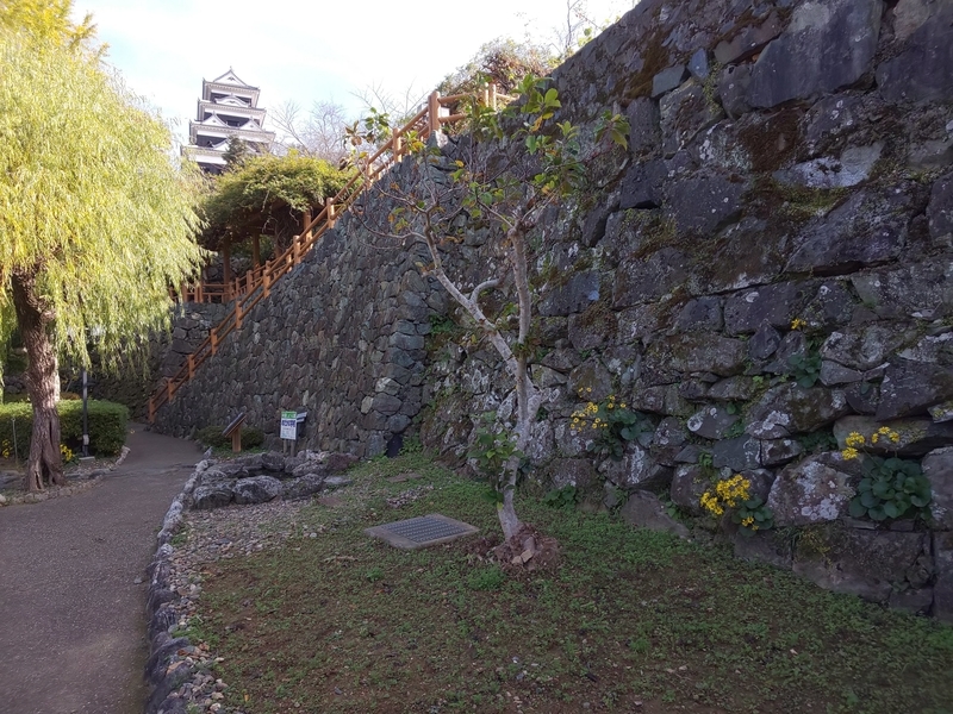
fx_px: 551
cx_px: 476
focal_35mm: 20
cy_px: 357
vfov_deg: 66.0
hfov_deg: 81.7
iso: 28
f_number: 1.94
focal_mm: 3.45
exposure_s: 1/230
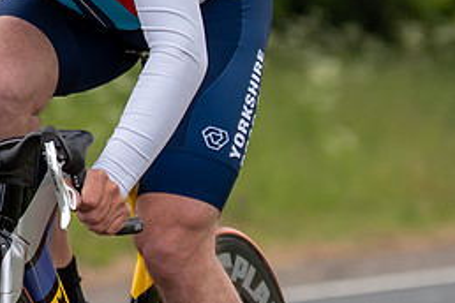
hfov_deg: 4.6
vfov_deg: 3.1
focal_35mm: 450
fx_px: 5687
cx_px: -52
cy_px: 50
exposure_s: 1/1250
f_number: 3.2
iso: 160
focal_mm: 107
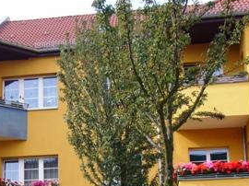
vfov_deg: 17.9
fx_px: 582
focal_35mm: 81
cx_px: 27
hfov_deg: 23.5
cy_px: 170
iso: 80
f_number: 5.6
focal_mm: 4.9
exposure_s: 1/160
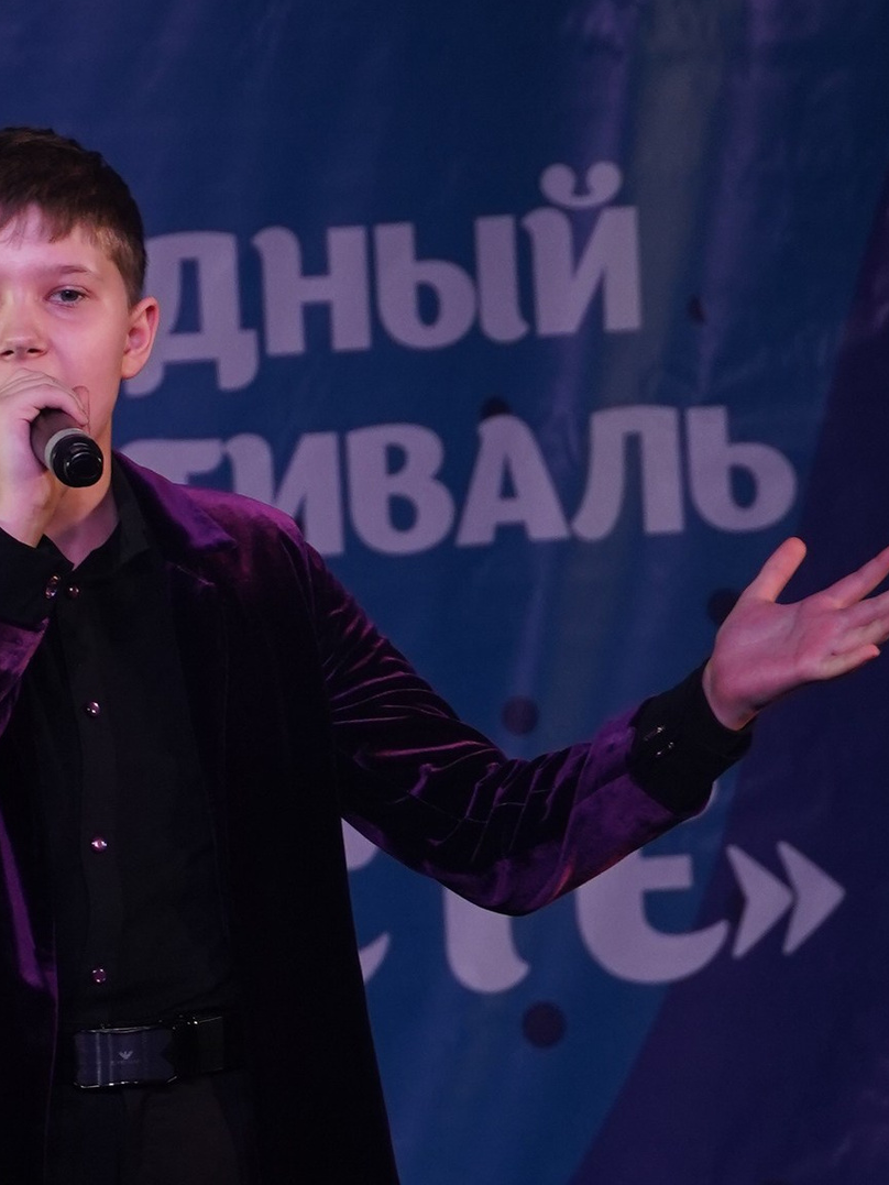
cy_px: 789
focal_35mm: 569
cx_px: -20
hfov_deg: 2.6
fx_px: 19480
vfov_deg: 3.5
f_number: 5.6
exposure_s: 1/250
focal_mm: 166
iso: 1600
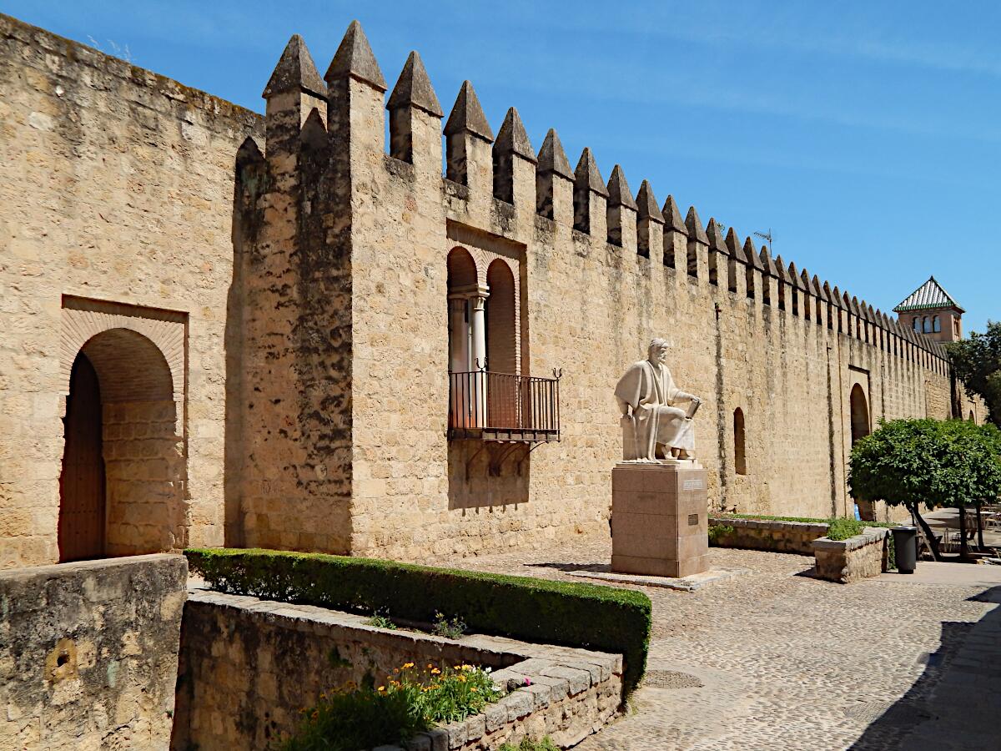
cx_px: 500
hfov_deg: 58.4
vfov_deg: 45.4
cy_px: 376
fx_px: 896
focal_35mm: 31
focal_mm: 5.6
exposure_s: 1/500
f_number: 6.5
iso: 125
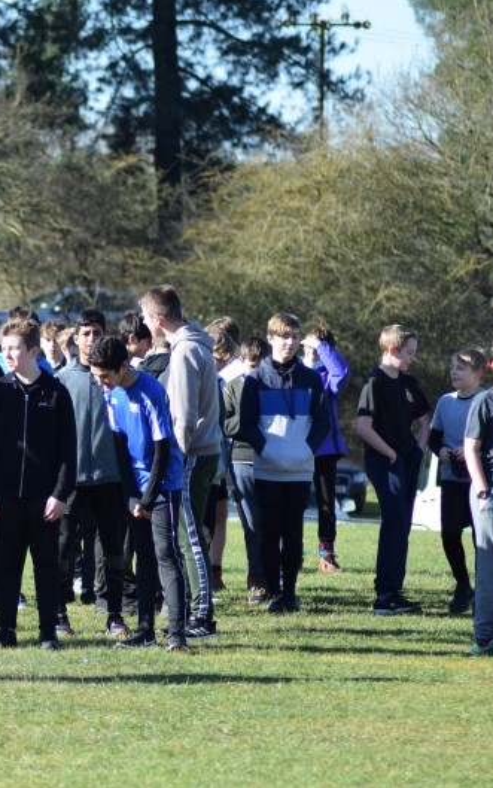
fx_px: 6697
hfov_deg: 4.2
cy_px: 393
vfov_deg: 6.7
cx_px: -79
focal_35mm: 312
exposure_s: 1/500
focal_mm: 135
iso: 200
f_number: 5.6
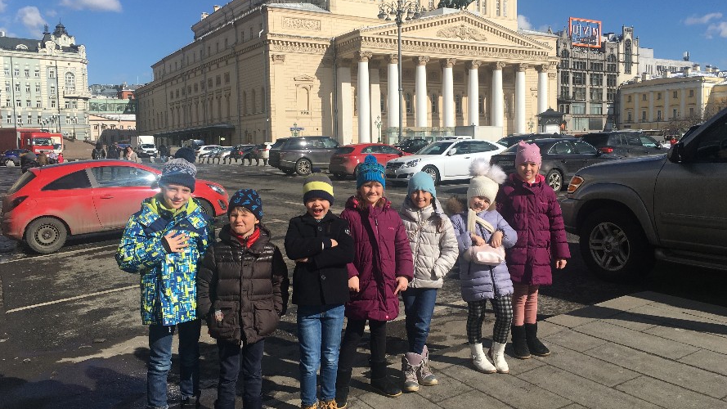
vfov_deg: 36.7
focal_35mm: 32
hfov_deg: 61.0
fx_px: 617
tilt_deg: -3.0
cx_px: 367
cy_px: 188
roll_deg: +1.2
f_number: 2.2
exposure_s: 1/2747
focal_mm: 4.15
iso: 25
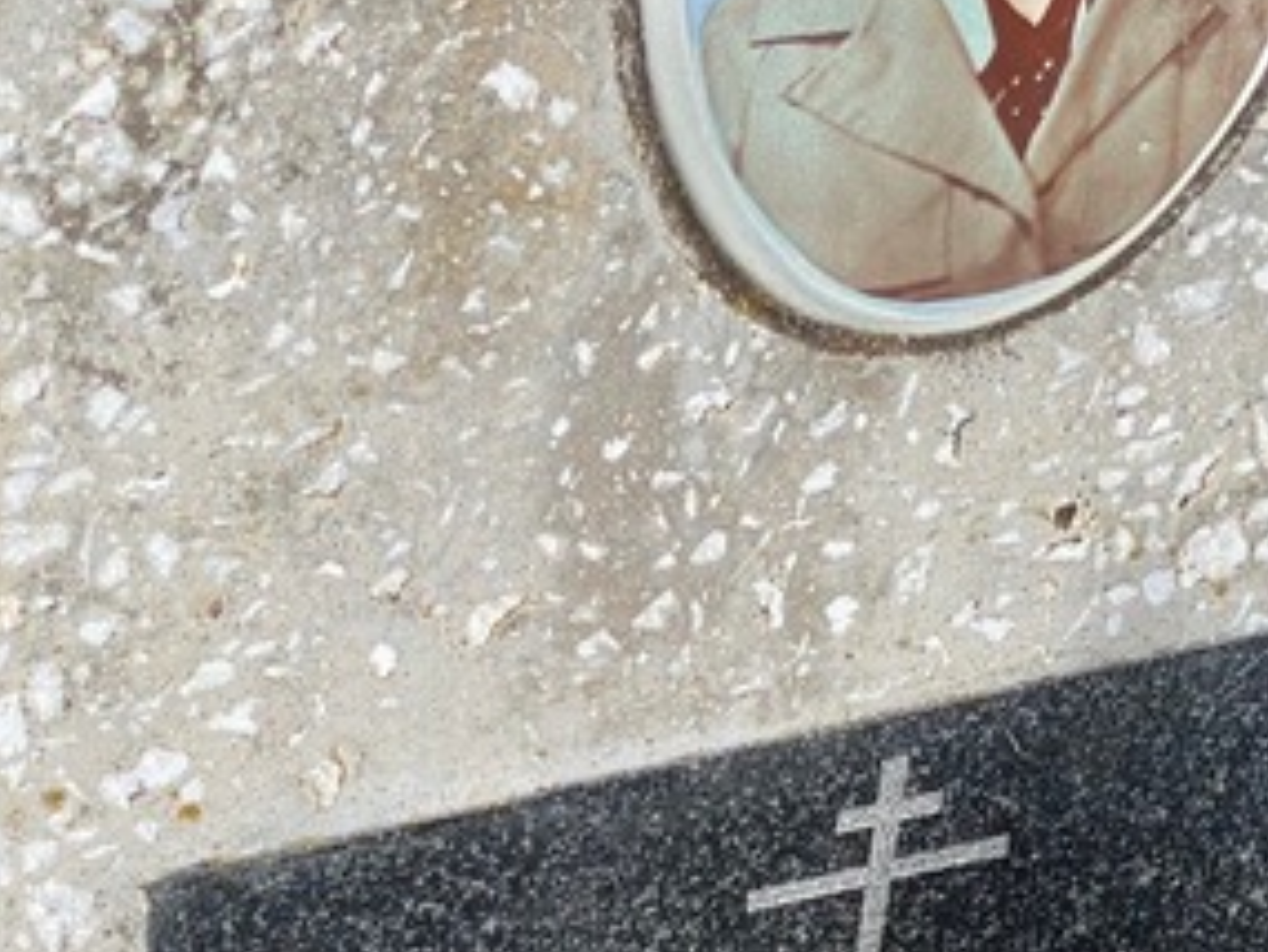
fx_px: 5350
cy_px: 1170
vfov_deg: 10.0
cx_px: 774
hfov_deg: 13.5
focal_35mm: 146
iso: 20
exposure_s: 1/452
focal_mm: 6
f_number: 2
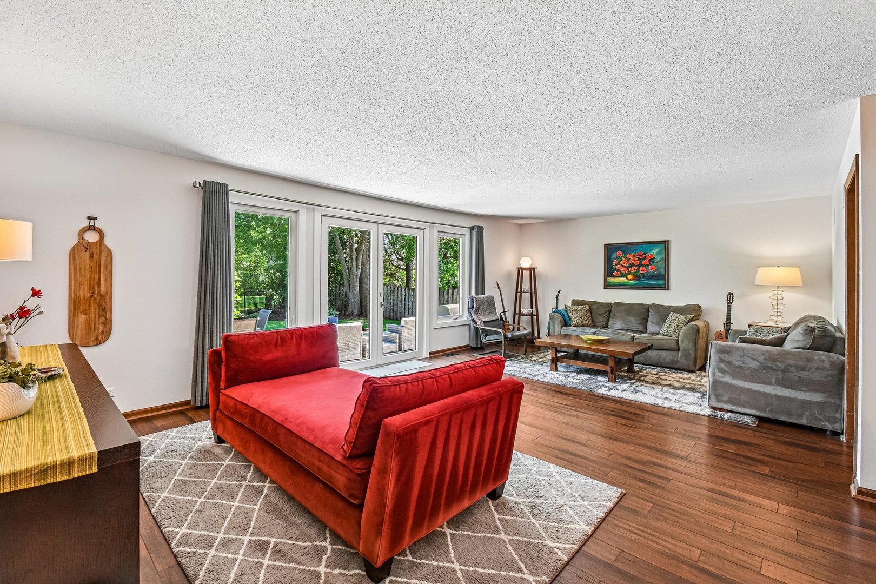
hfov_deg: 100.4
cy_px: 292
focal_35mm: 15
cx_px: 438
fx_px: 365
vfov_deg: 77.3
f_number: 9
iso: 400
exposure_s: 1/10
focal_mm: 10
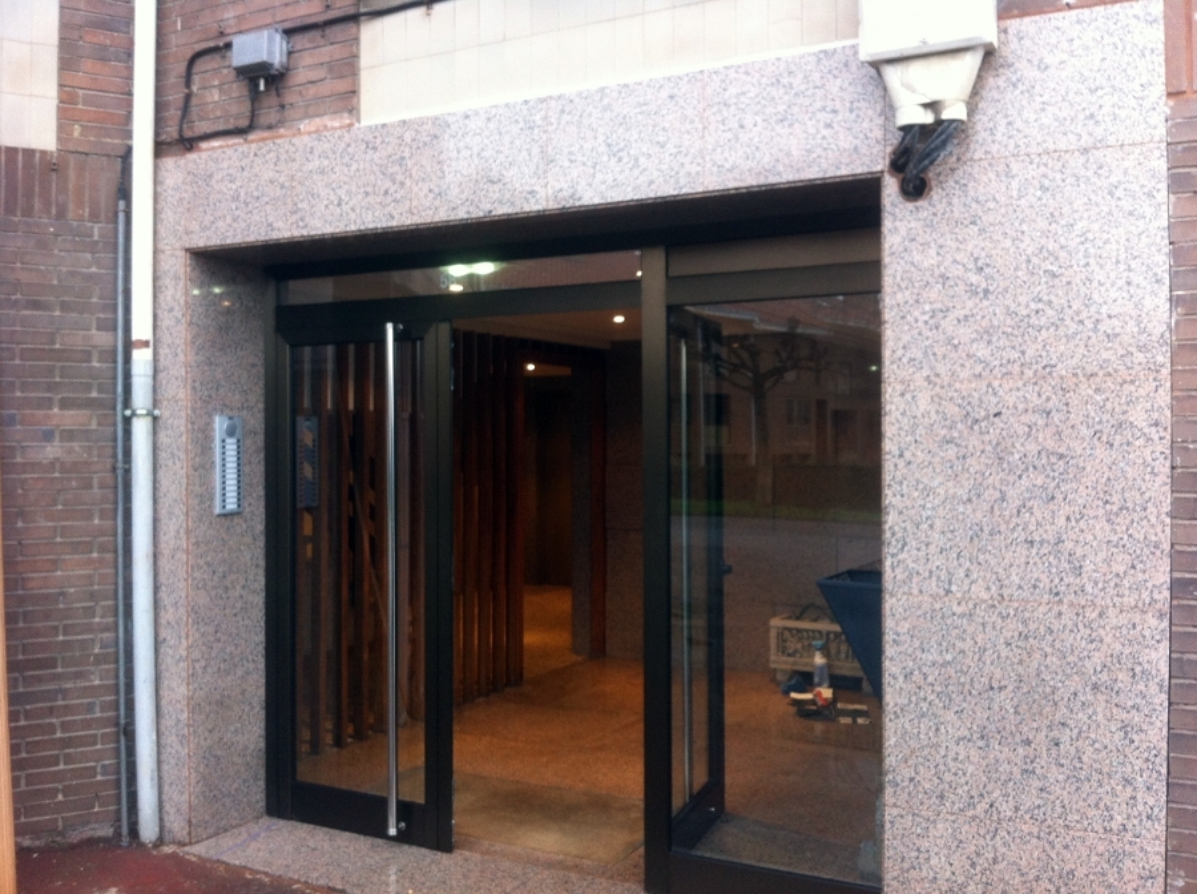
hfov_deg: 52.7
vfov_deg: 40.6
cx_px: 598
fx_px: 1208
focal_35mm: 35
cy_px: 447
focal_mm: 3.85
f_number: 2.8
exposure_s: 1/17
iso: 100
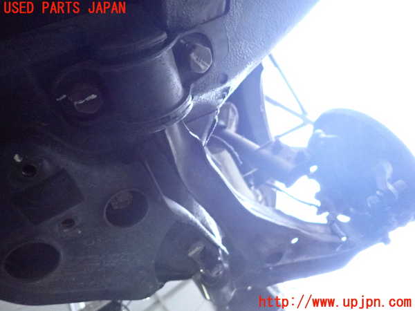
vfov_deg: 54.9
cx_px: 208
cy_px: 156
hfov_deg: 69.4
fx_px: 300
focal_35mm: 25
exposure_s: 1/125
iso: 2500
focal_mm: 4.5
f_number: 2
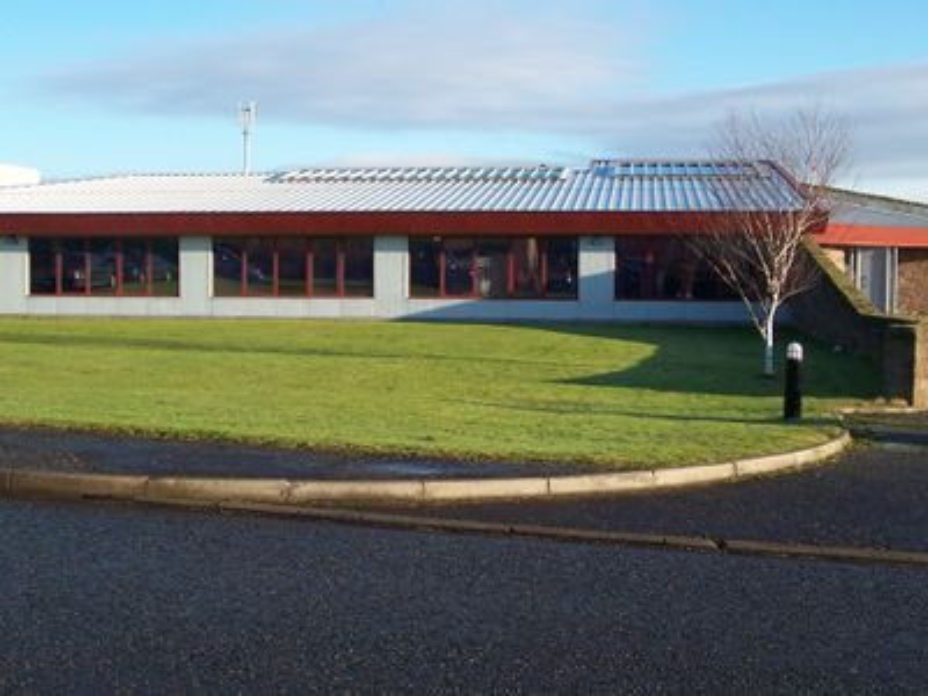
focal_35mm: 48
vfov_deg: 30.3
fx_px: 1287
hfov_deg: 39.7
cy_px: 348
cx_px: 464
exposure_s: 1/500
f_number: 3.2
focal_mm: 8
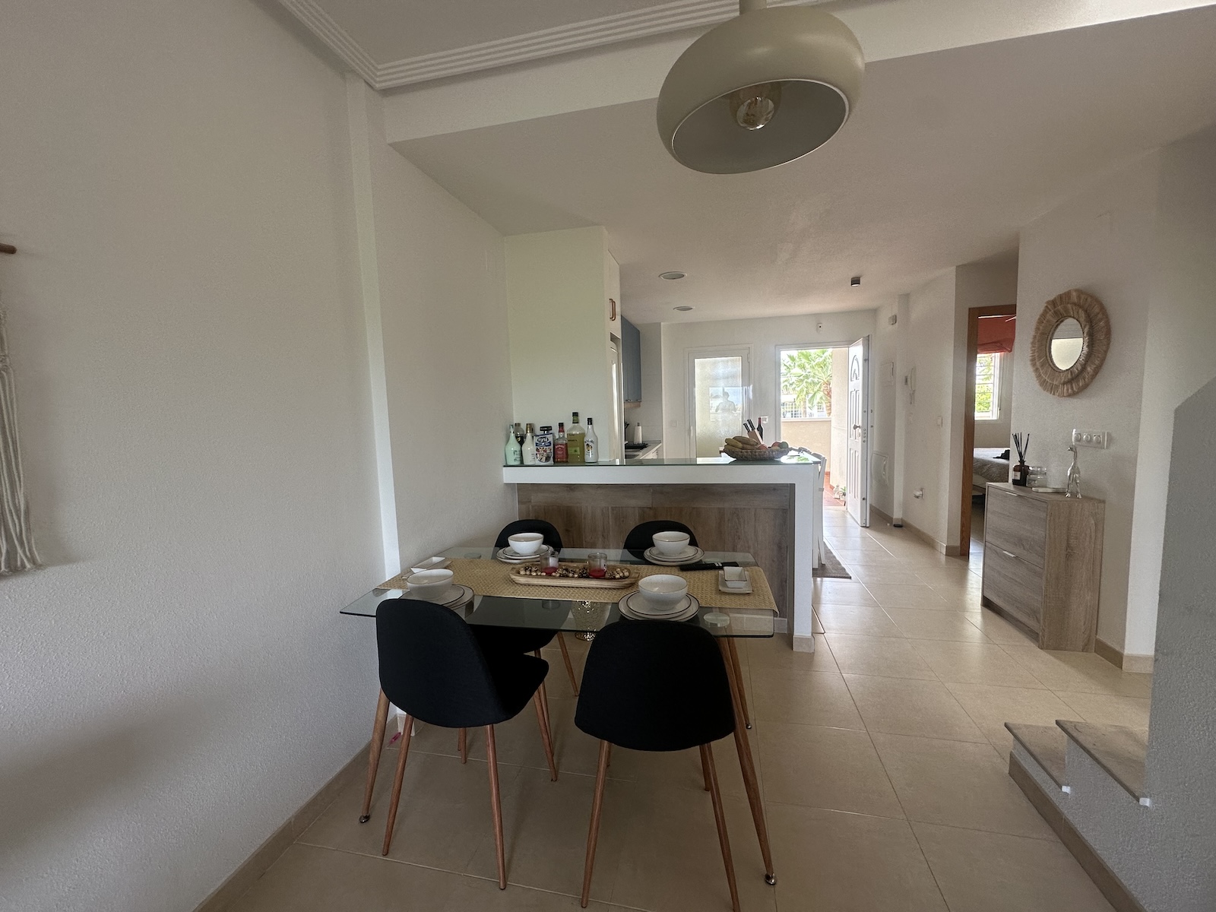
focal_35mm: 14
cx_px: 608
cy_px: 456
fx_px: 492
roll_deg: +1.6
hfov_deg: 102.1
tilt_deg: -5.6
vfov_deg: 85.7
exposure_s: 1/100
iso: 64
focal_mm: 2.22
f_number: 2.2
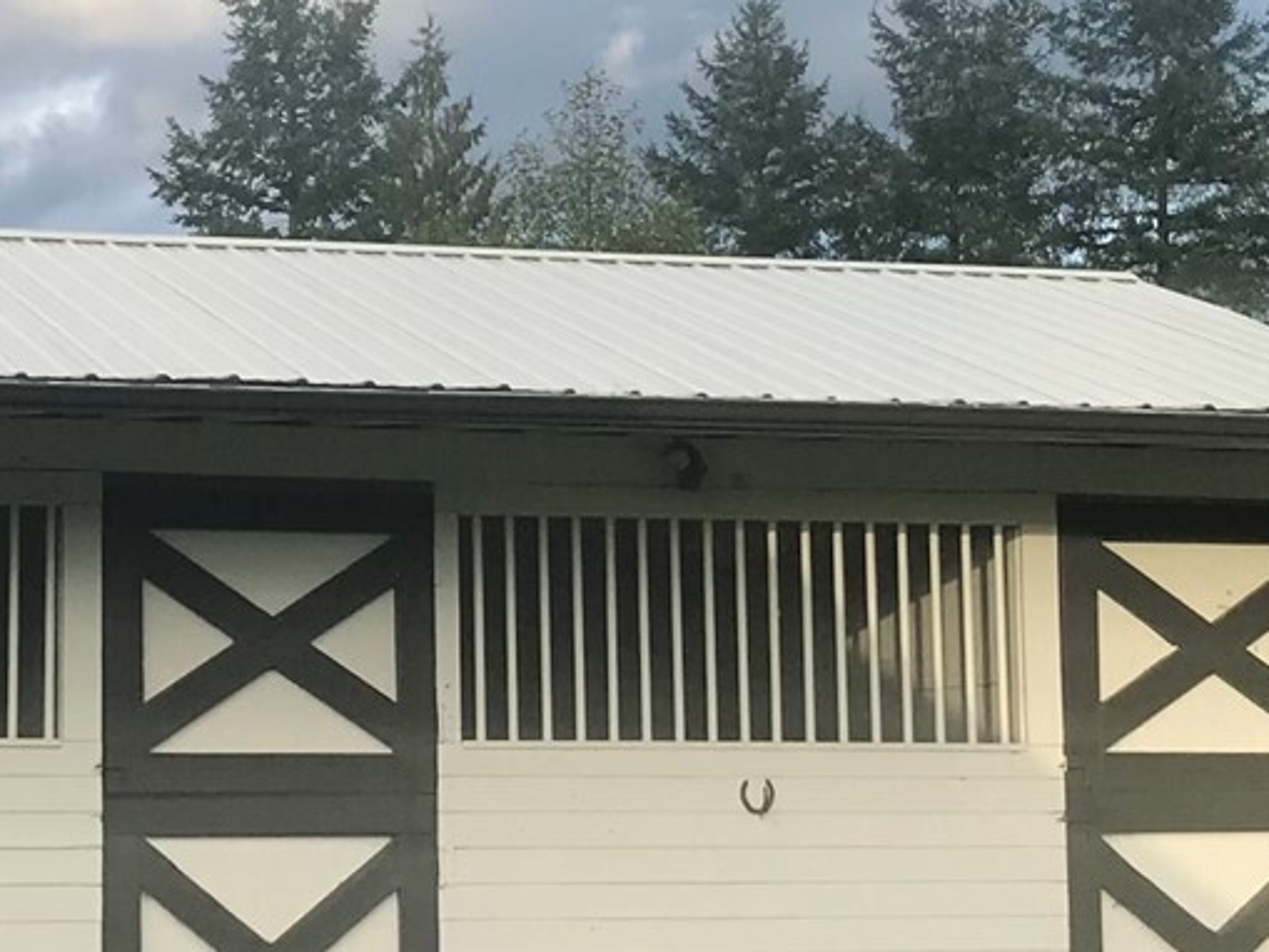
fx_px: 3227
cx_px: 168
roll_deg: -0.9
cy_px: 552
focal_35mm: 88
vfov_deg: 16.8
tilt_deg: +6.1
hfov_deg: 21.8
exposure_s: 1/903
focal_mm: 3.99
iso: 20
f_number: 1.8
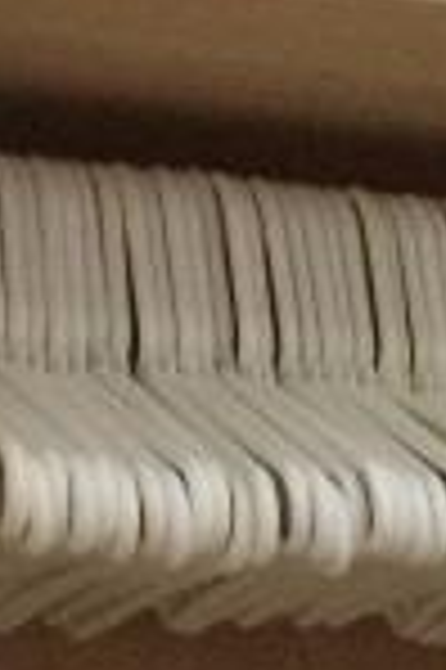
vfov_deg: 11.6
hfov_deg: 7.0
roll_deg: +3.2
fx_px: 3017
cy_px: 1255
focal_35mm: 162
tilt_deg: -9.0
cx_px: 1581
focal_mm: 4.15
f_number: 2.2
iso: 320
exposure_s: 1/30
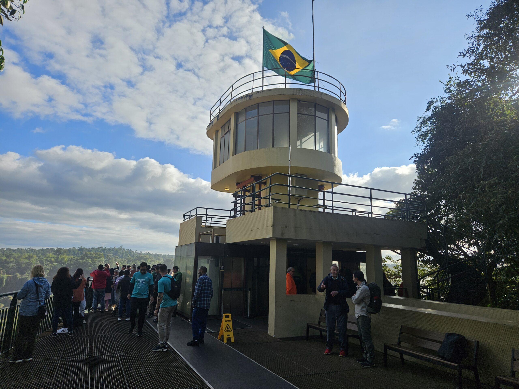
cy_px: 194
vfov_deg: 58.9
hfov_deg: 73.9
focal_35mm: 23
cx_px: 260
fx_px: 345
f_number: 1.8
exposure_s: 1/1780
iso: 25
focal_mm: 5.4
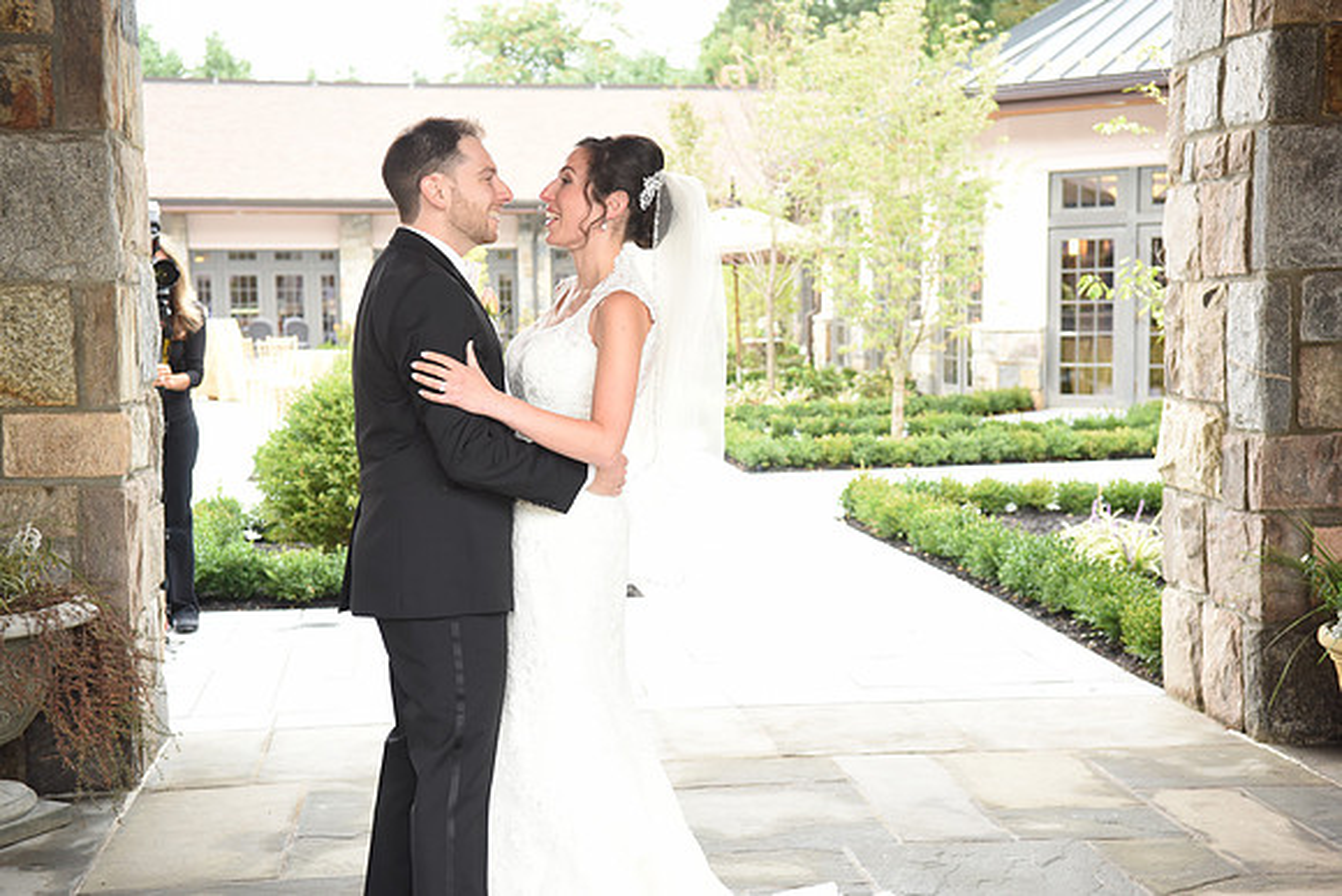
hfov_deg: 39.6
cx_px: 671
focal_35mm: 50
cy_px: 448
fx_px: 1864
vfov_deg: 27.0
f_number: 5
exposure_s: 1/250
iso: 1000
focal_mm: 50
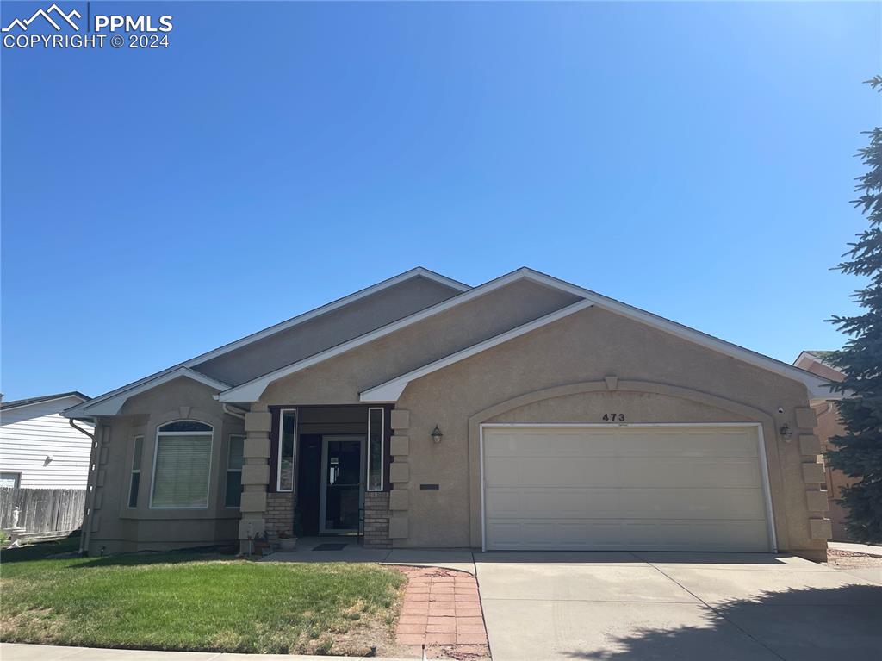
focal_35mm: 25
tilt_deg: +12.6
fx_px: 637
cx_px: 441
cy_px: 330
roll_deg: +0.4
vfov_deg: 54.8
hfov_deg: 69.4
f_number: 1.6
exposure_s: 1/3257
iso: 32
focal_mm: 5.1
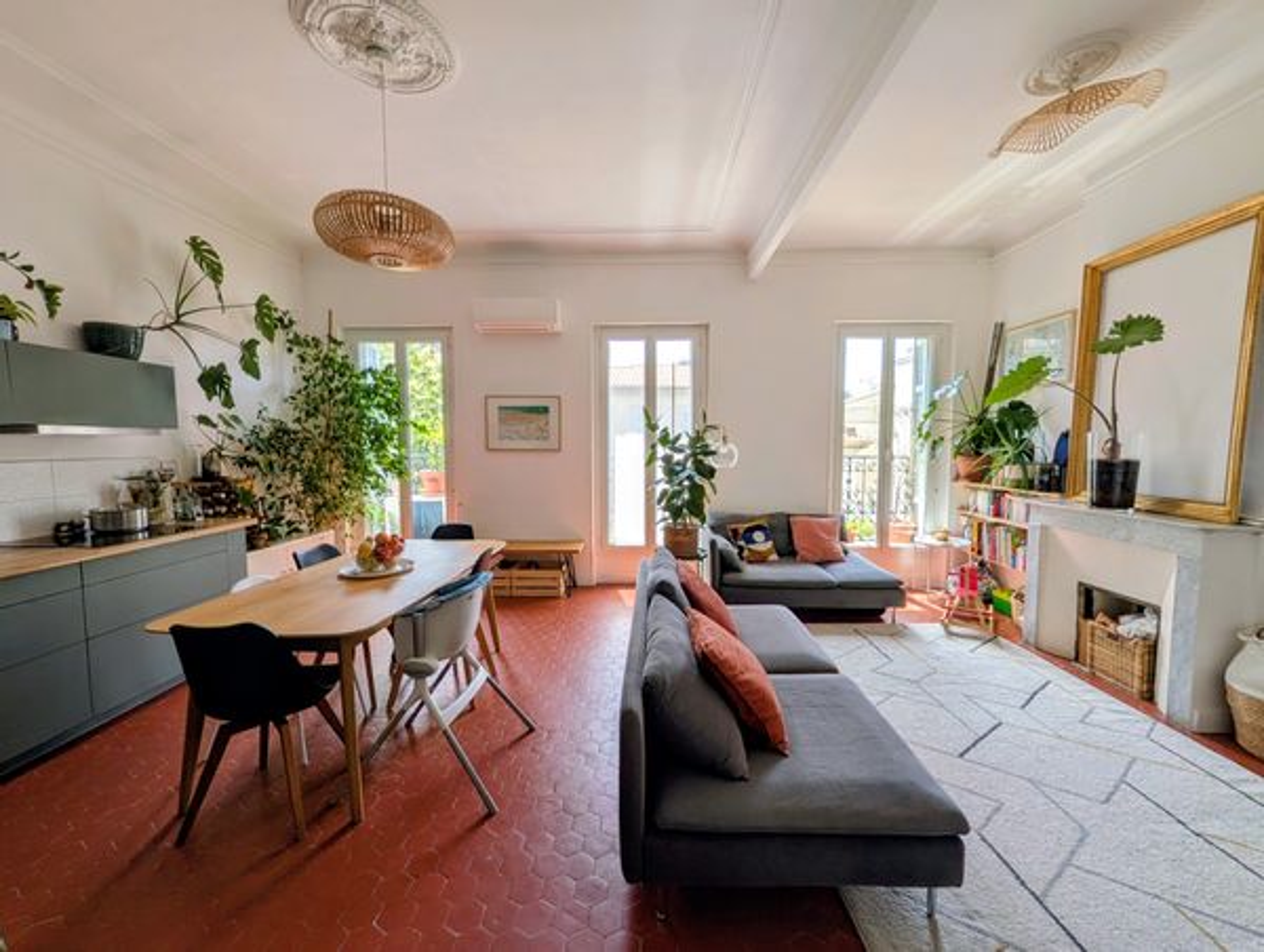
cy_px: 476
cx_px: 632
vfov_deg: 94.7
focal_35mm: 12
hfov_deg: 110.4
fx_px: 439
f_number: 1.7
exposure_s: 1/359
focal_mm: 2.02
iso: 62
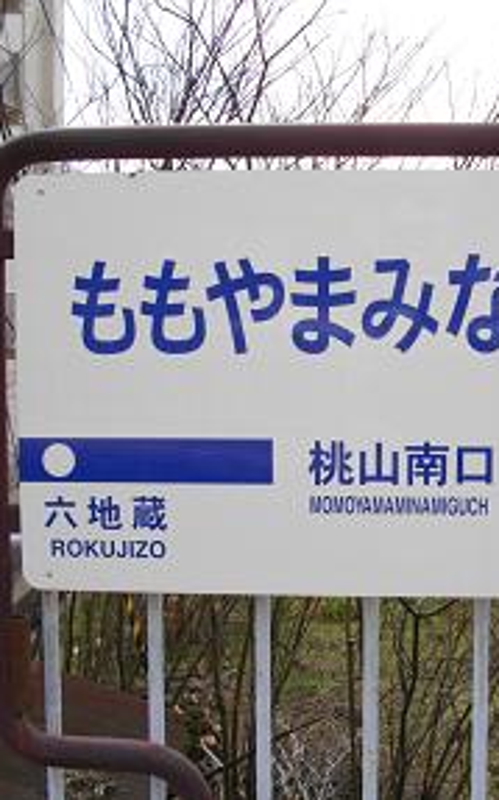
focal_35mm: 46
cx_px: 408
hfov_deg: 27.3
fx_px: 1002
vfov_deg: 43.5
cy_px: 399
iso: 100
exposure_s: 1/250
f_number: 5.5
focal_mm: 5.7
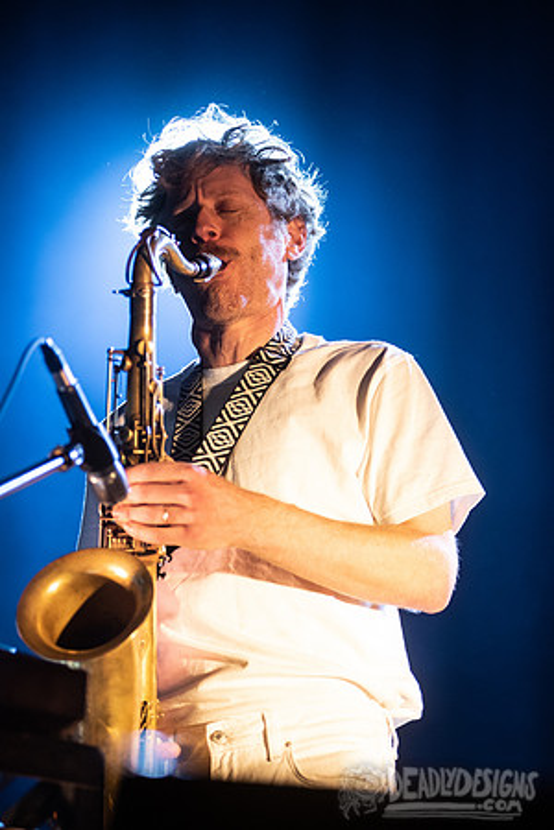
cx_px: 277
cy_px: 415
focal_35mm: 95
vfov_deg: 21.5
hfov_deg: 14.4
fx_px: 2193
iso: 2000
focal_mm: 95
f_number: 3.2
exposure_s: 1/250
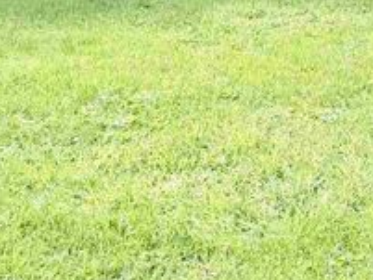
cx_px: 855
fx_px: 1315
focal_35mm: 122
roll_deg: +0.1
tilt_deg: +4.0
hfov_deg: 12.9
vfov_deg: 11.0
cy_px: -300
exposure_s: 1/4167
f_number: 1.78
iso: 100
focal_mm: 6.76
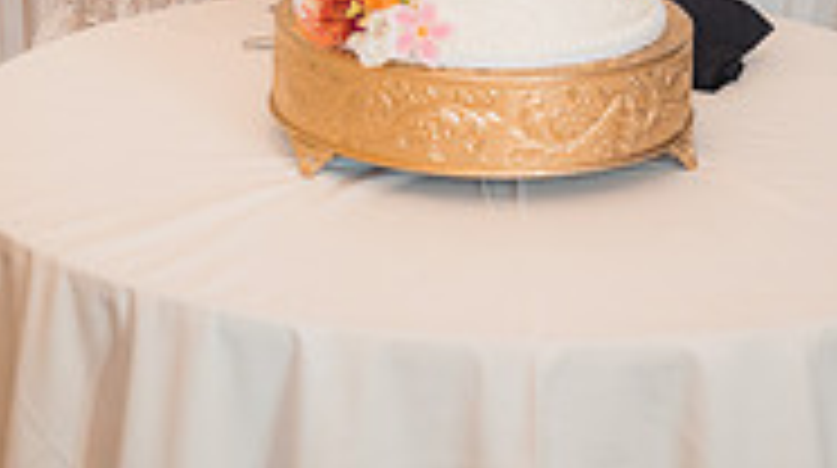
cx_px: 310
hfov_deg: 16.9
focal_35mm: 127
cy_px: -495
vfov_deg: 8.9
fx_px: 2815
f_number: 2.8
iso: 800
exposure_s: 1/250
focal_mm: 50
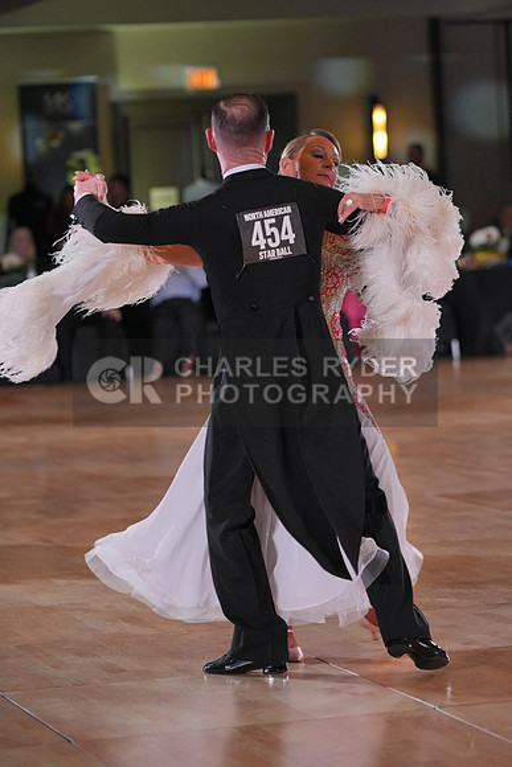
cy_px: 384
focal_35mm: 147
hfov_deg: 9.3
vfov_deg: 14.0
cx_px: 256
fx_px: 3134
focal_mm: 147
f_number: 4
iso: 2000
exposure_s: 1/500
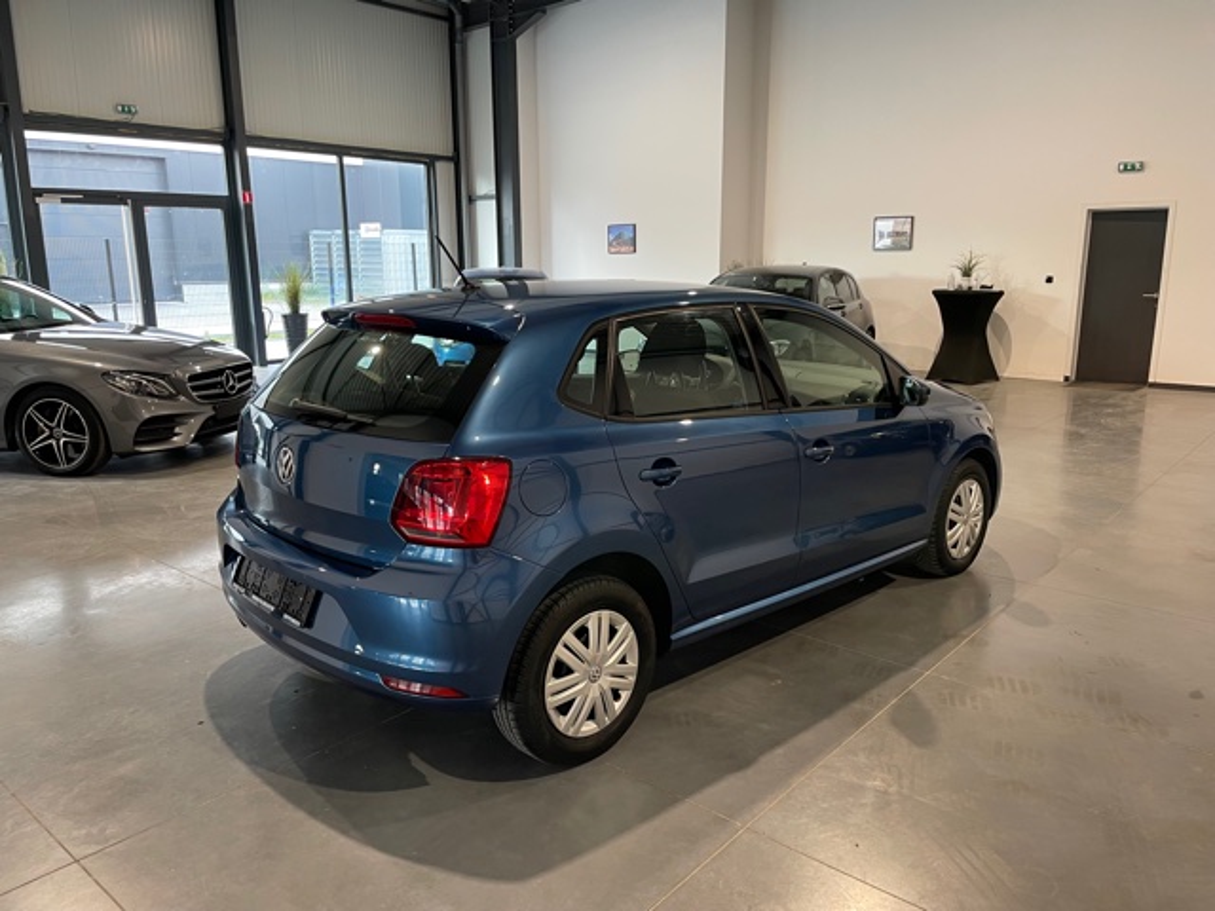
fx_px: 913
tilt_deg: -13.5
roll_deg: -0.1
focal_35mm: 26
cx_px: 608
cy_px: 456
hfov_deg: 67.3
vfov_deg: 53.1
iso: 64
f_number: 1.6
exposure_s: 1/50
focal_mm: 4.2
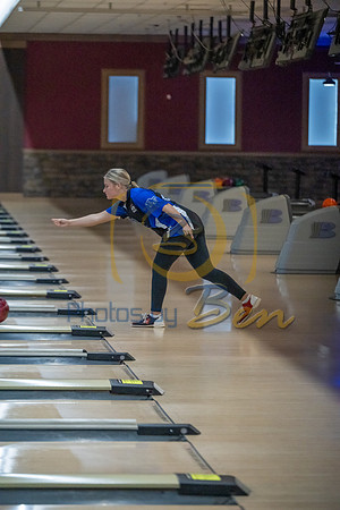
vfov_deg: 14.7
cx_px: 170
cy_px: 255
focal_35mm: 140
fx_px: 1983
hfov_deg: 9.8
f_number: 3.5
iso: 4000
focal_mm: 140
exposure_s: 1/800
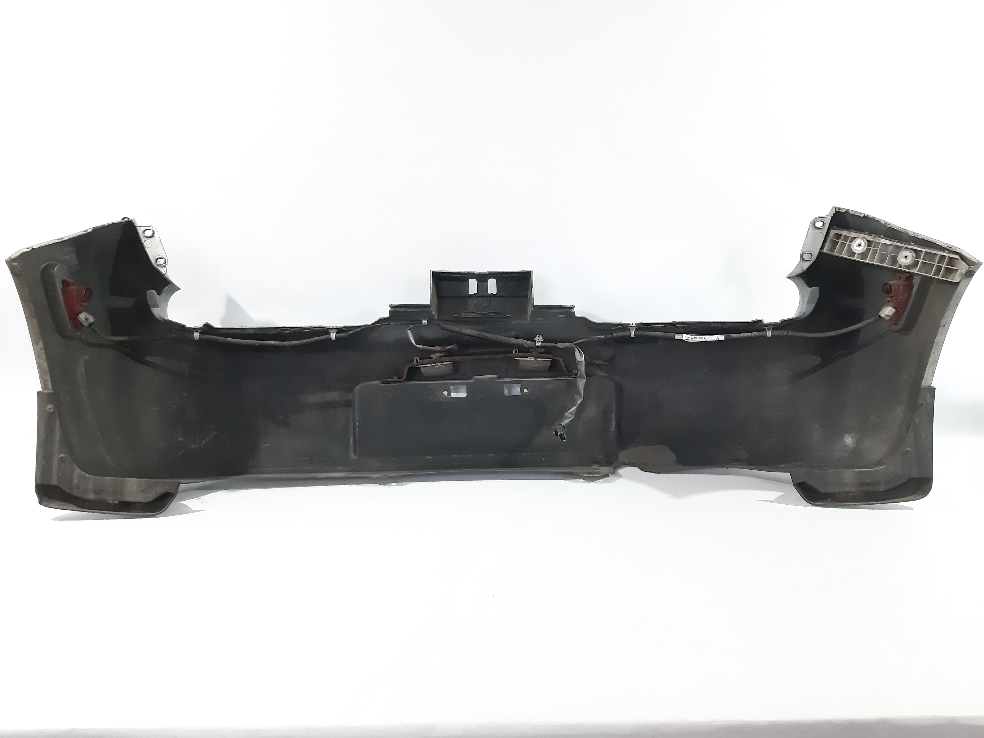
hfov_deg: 65.3
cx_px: 492
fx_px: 768
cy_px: 369
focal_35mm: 27
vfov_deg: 51.4
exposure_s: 1/50
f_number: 1.7
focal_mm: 3.93
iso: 320
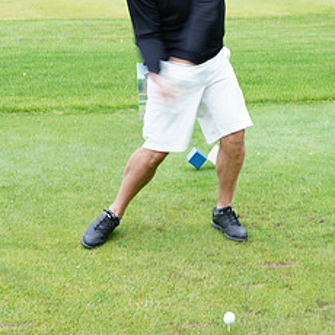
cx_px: 280
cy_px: 100
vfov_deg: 22.9
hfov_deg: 22.7
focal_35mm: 75
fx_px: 821
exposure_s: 1/100
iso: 160
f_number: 7.1
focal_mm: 35
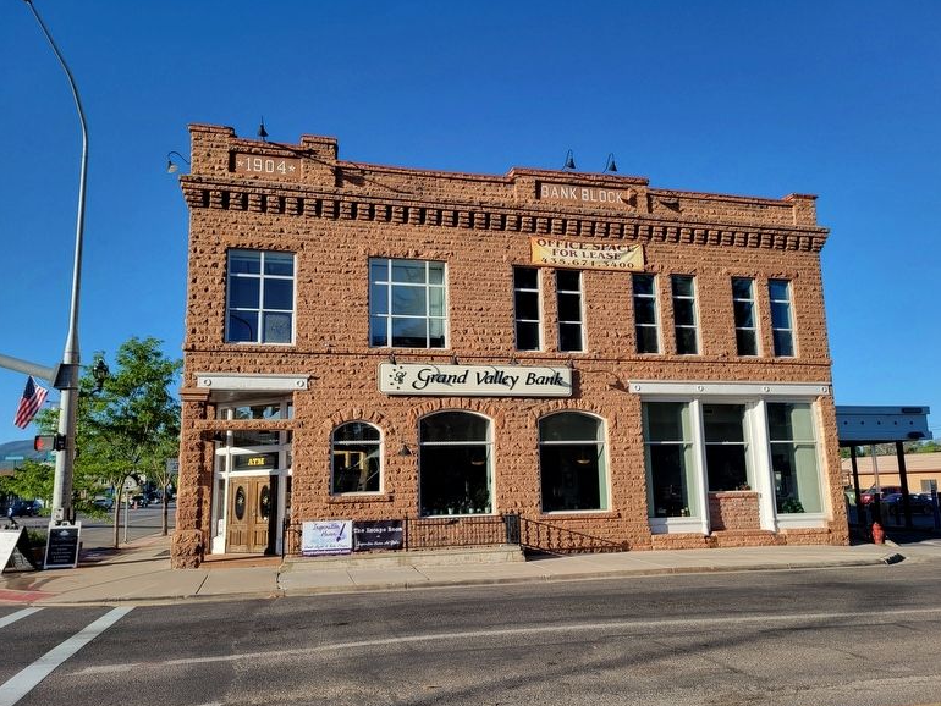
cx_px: 484
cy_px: 363
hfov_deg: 65.3
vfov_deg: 51.4
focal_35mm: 27
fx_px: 734
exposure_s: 1/1332
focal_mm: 5.4
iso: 40
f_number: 1.8
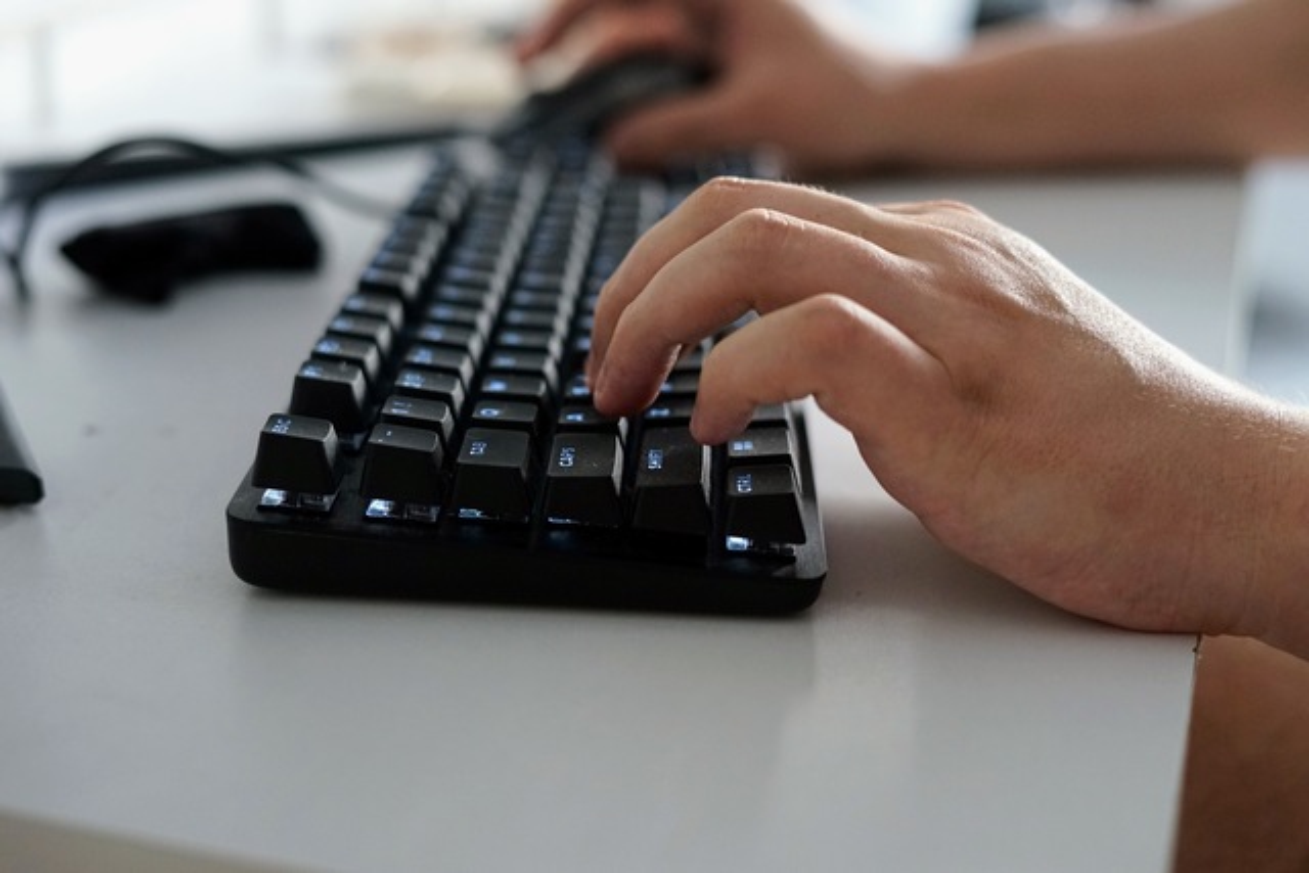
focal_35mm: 50
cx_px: 654
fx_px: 1818
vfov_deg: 27.0
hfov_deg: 39.6
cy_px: 436
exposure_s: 1/160
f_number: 2.8
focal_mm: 50
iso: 1600
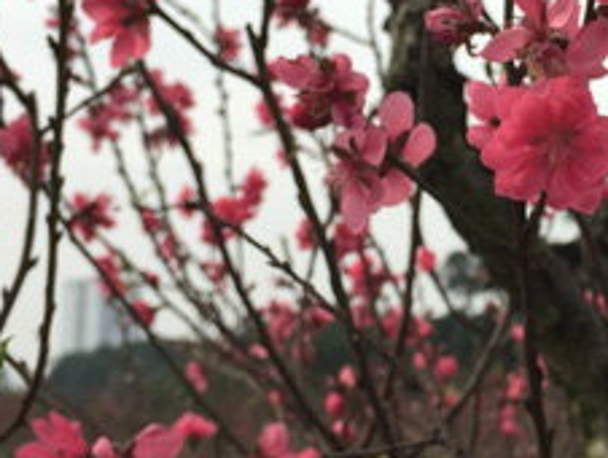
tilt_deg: +10.4
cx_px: 506
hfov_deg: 23.4
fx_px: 1442
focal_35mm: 82
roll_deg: -0.6
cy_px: 181
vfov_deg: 18.0
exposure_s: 1/1721
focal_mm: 4.15
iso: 32
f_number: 2.2
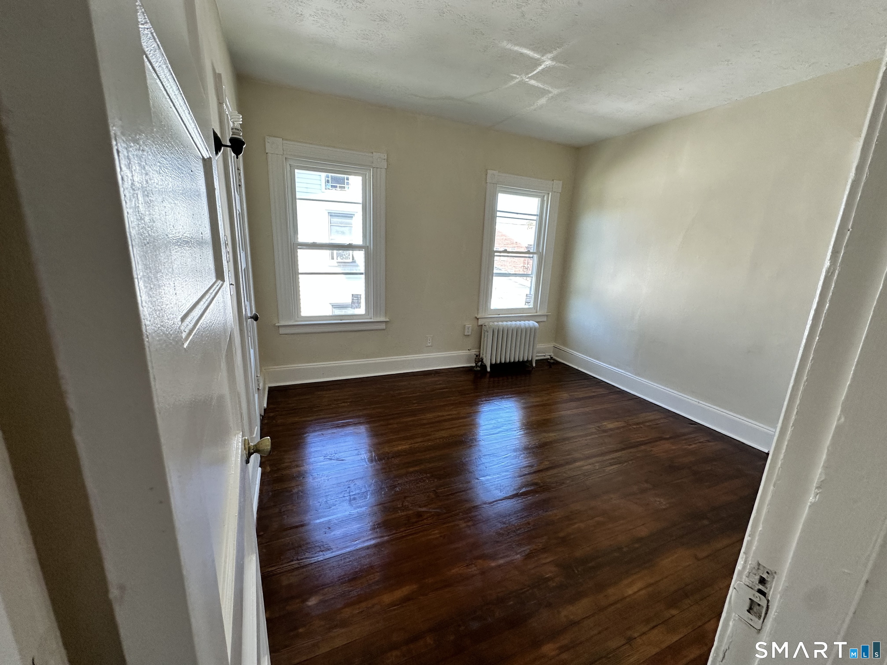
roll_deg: -2.6
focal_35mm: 14
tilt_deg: -13.1
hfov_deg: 102.1
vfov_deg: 85.7
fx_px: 359
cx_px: 444
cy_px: 332
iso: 125
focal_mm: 2.22
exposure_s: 1/99
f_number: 2.2
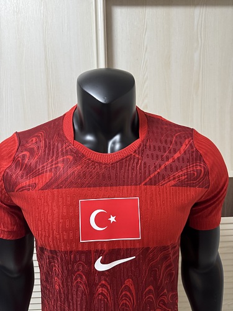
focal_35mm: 24
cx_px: 116
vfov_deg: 71.6
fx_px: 215
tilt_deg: -7.3
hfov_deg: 56.8
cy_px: 156
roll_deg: +2.4
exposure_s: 1/60
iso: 250
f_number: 1.78
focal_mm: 6.76
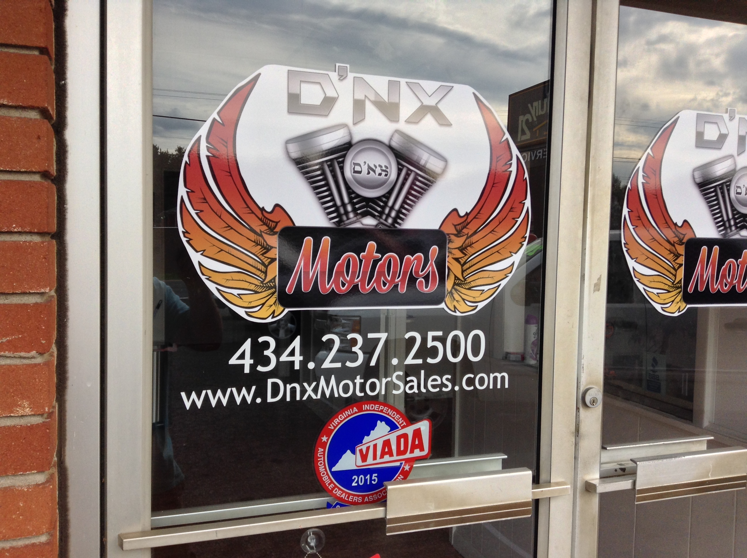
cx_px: 374
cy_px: 279
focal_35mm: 33
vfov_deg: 42.8
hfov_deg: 55.4
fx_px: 711
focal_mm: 3.3
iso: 25
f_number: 2.4
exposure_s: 1/297
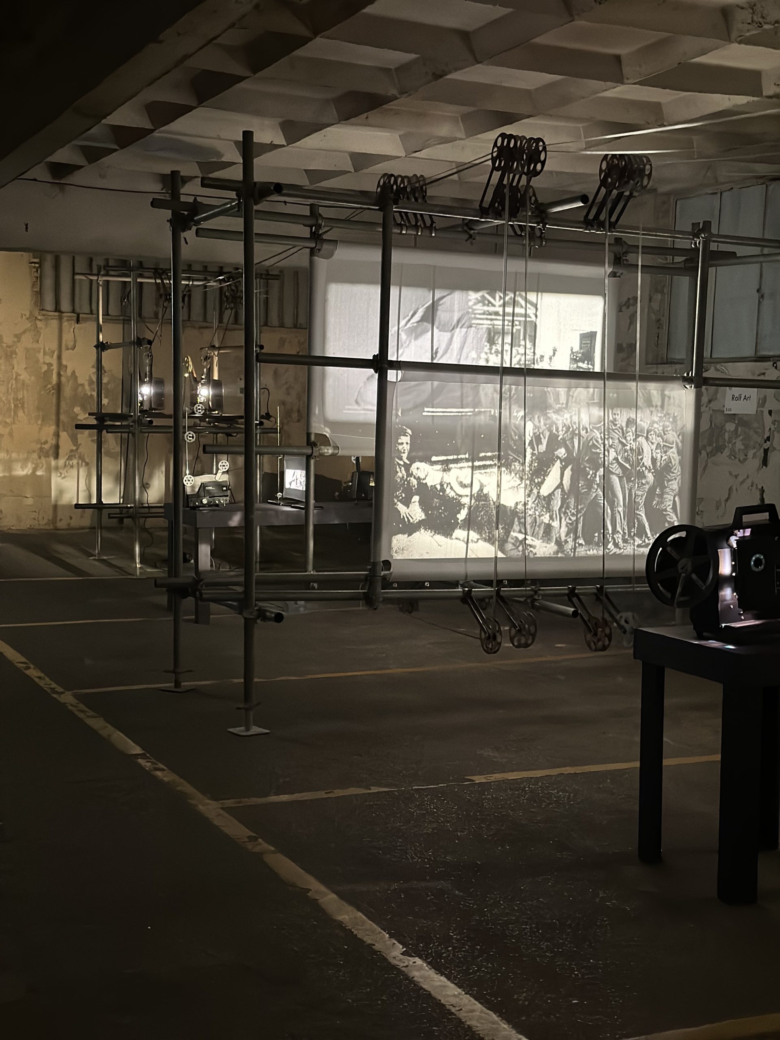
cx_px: 390
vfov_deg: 39.7
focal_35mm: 48
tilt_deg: -3.2
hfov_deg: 30.3
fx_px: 1442
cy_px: 520
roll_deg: -2.2
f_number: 1.78
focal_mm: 6.86
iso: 640
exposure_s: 1/40
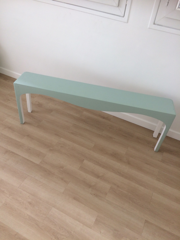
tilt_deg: -40.0
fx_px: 201
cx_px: 90
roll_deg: -7.8
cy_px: 120
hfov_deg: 48.2
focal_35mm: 29
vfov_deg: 61.7
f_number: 2.2
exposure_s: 1/100
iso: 50
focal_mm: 4.15
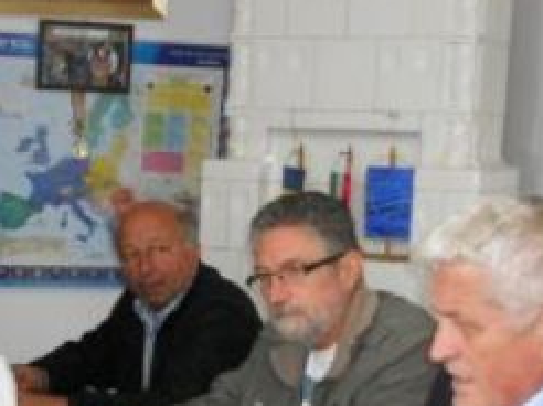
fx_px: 1551
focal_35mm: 99
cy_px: 399
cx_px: 68
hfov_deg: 19.5
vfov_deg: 14.7
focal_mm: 6.9
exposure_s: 1/30
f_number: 3.9
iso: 250
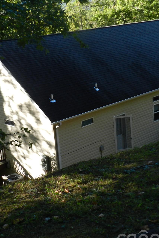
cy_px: 110
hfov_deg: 25.2
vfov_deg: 37.5
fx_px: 351
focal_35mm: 53
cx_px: 39
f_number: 3.7
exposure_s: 1/200
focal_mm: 5.6
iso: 160
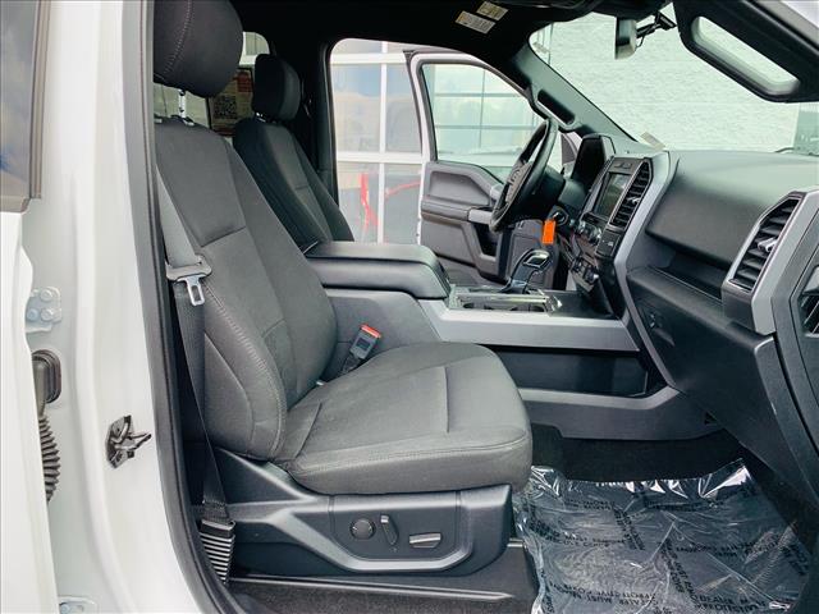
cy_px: 307
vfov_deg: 53.1
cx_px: 410
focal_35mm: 26
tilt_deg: -15.6
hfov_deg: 67.3
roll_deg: -0.8
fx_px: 615
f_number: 1.8
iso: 25
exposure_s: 1/251
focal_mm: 4.25
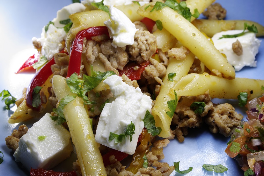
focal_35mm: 87
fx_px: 637
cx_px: 162
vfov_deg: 15.7
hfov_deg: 23.4
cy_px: 104
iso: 100
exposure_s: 1/10
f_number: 14
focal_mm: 40
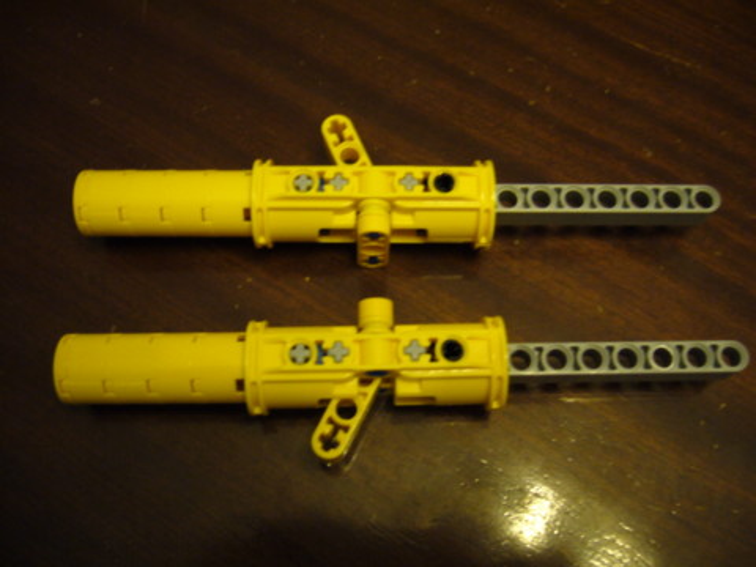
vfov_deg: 40.7
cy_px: 284
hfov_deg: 52.6
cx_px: 378
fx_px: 764
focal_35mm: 35
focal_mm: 5.8
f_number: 2.8
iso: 200
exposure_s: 1/8
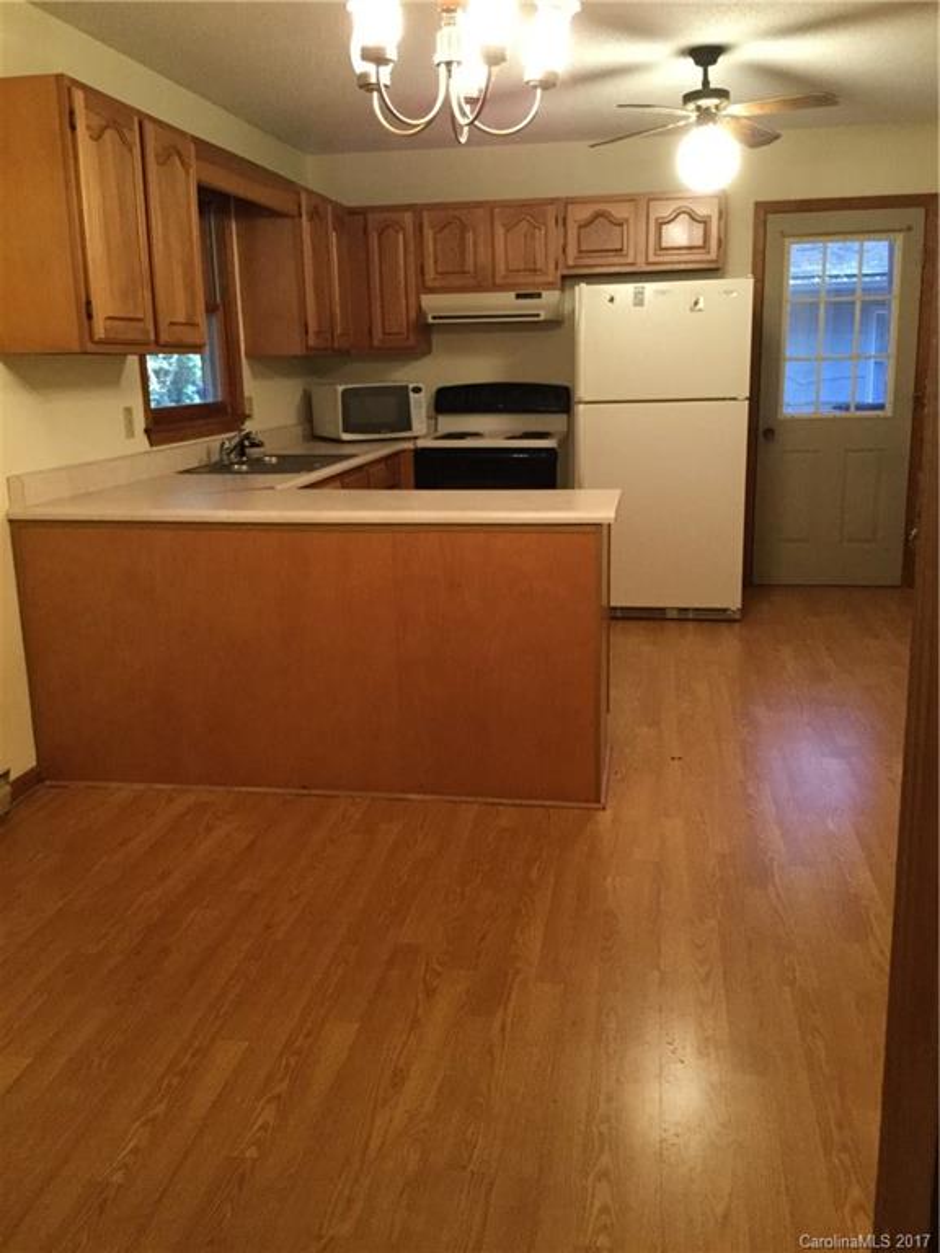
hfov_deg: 45.4
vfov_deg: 58.4
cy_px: 626
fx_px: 1122
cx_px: 470
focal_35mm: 31
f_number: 2.4
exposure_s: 1/30
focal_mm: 3.3
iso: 200
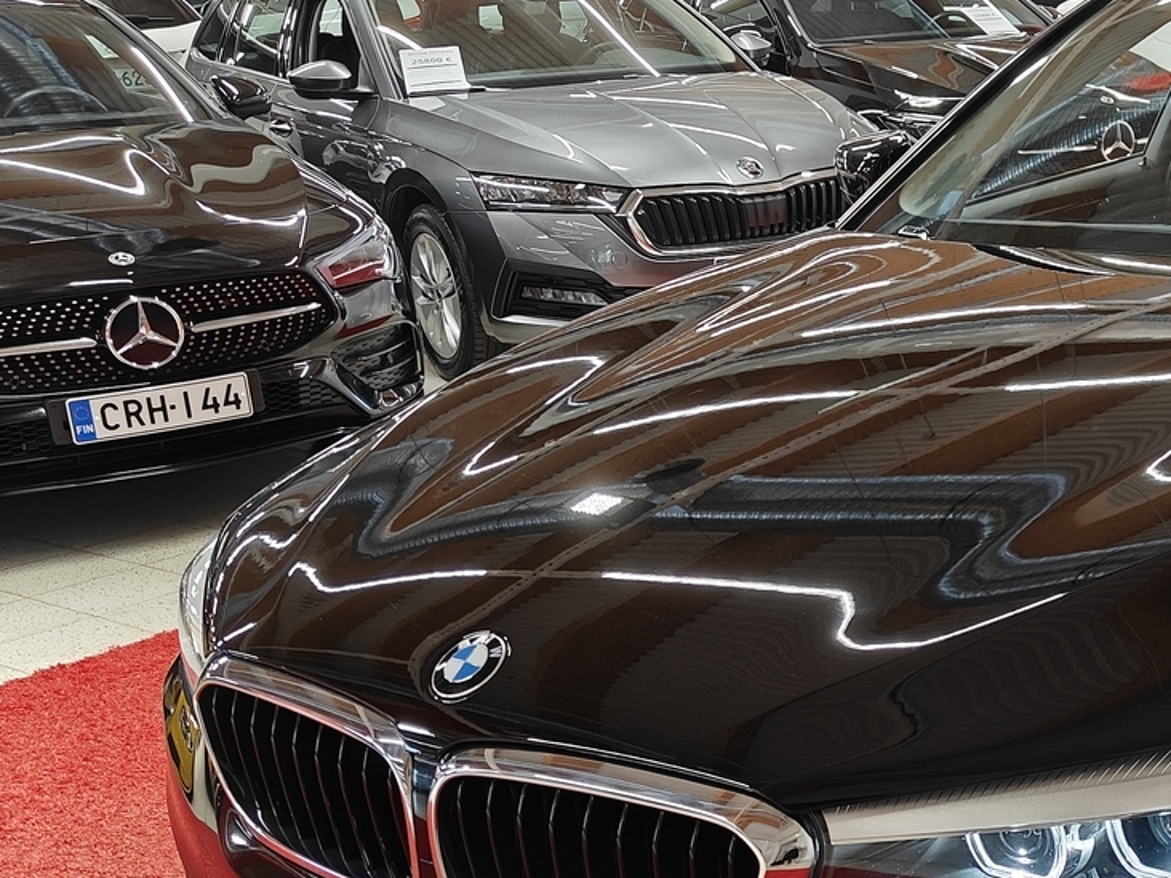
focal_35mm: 59
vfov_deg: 24.5
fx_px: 1996
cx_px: 1149
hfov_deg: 30.6
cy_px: 689
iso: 80
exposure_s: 1/50
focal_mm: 5.59
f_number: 1.8
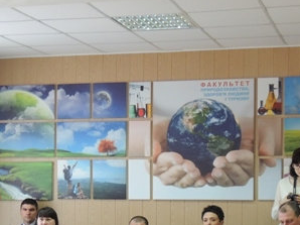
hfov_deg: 20.9
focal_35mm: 94
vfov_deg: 15.4
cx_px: 137
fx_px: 814
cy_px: 219
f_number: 3.3
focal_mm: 6.2
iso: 320
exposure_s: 1/50
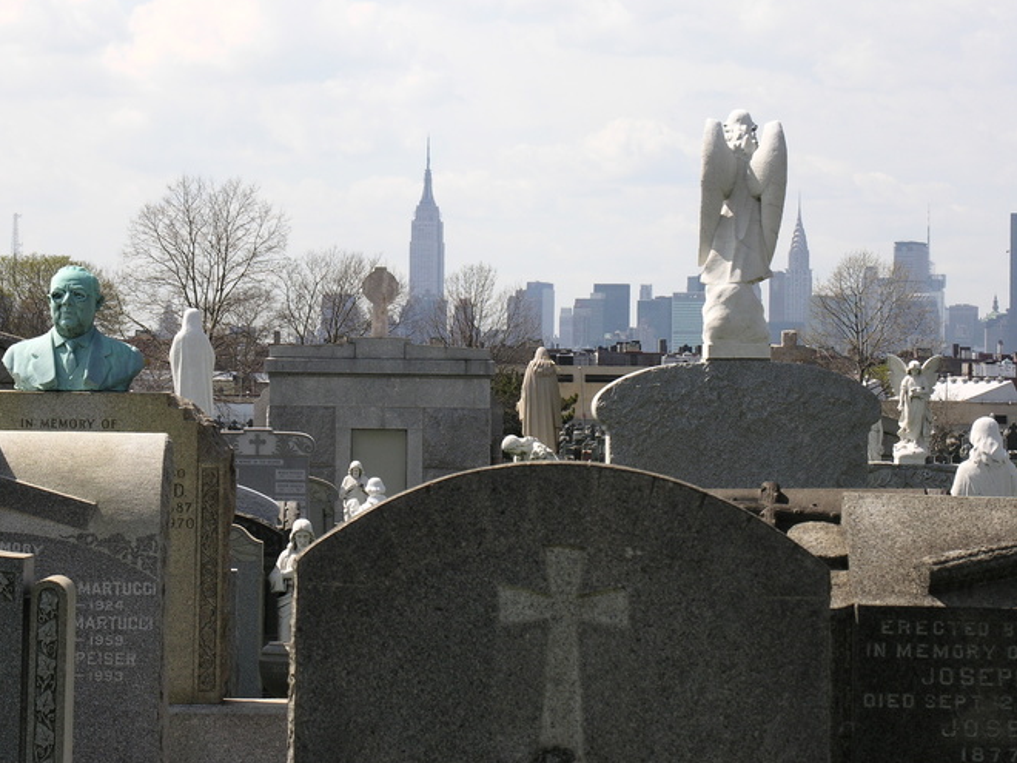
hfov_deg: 14.3
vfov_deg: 10.7
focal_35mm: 138
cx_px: 411
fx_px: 4054
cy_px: 324
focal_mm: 29.3
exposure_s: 1/220
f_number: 7.4
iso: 50
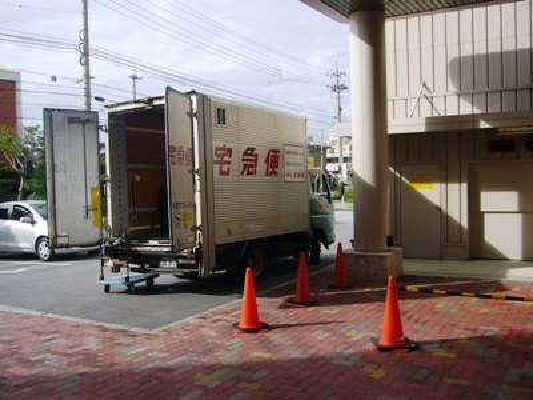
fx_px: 539
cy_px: 200
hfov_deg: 52.6
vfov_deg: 40.7
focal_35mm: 35
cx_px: 266
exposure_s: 1/320
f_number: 5.6
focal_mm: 5.8
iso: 80
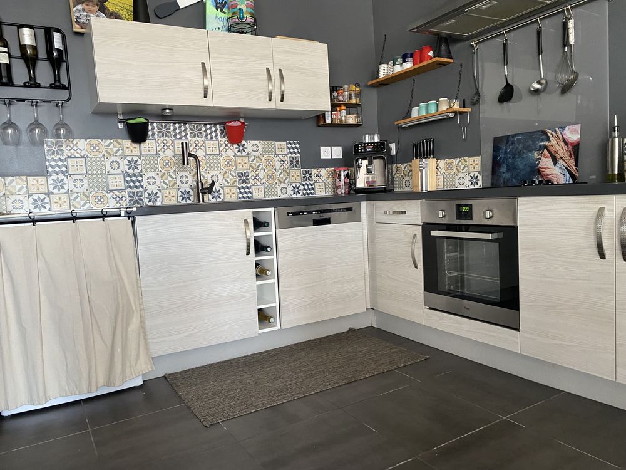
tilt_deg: -3.6
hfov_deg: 67.3
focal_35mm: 26
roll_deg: +2.8
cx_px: 313
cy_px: 235
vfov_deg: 53.1
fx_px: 470
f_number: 1.8
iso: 250
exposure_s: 1/60
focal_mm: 4.25
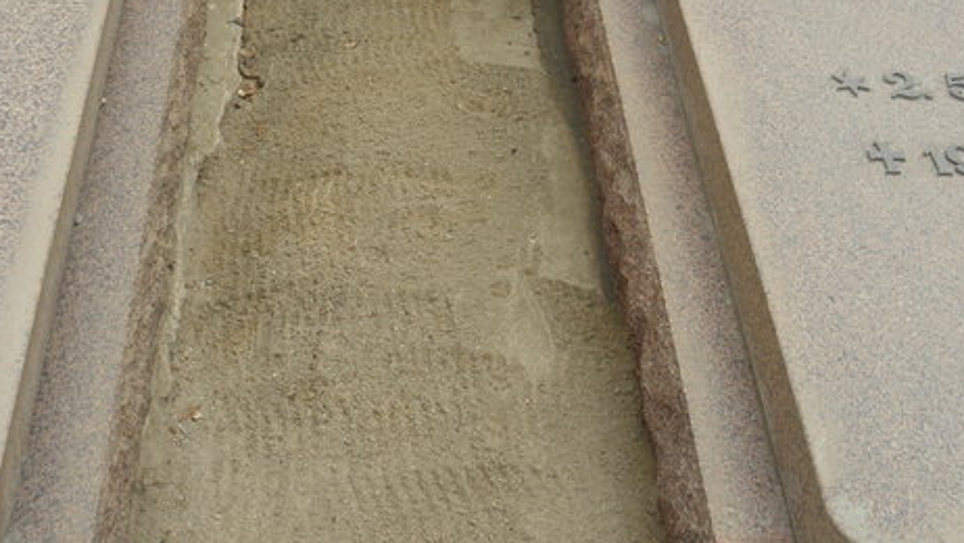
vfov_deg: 23.7
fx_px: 1253
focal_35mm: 49
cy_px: 38
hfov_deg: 41.9
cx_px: 390
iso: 64
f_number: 5.6
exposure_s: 1/125
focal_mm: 4.6
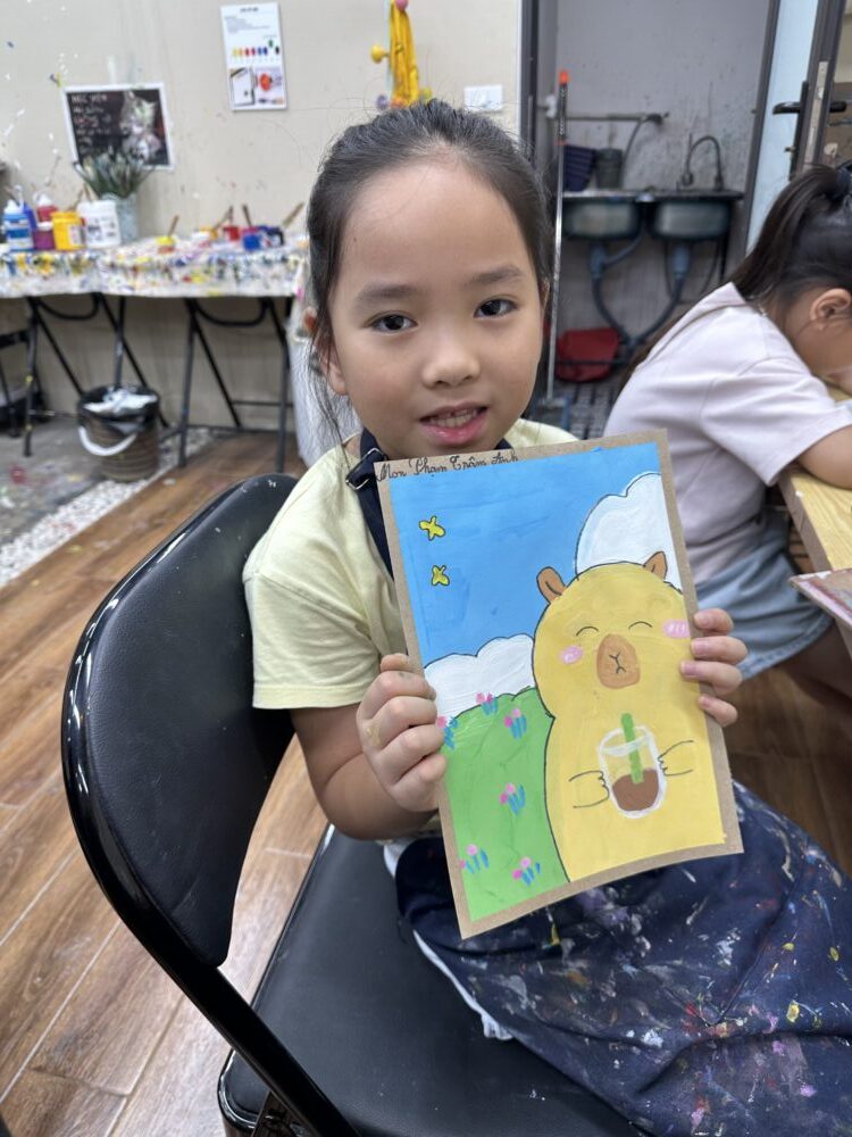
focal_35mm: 24
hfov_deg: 56.8
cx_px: 426
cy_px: 568
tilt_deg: -27.5
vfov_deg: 71.6
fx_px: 788
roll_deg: +0.3
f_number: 1.78
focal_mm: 6.86
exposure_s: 1/100
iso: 80
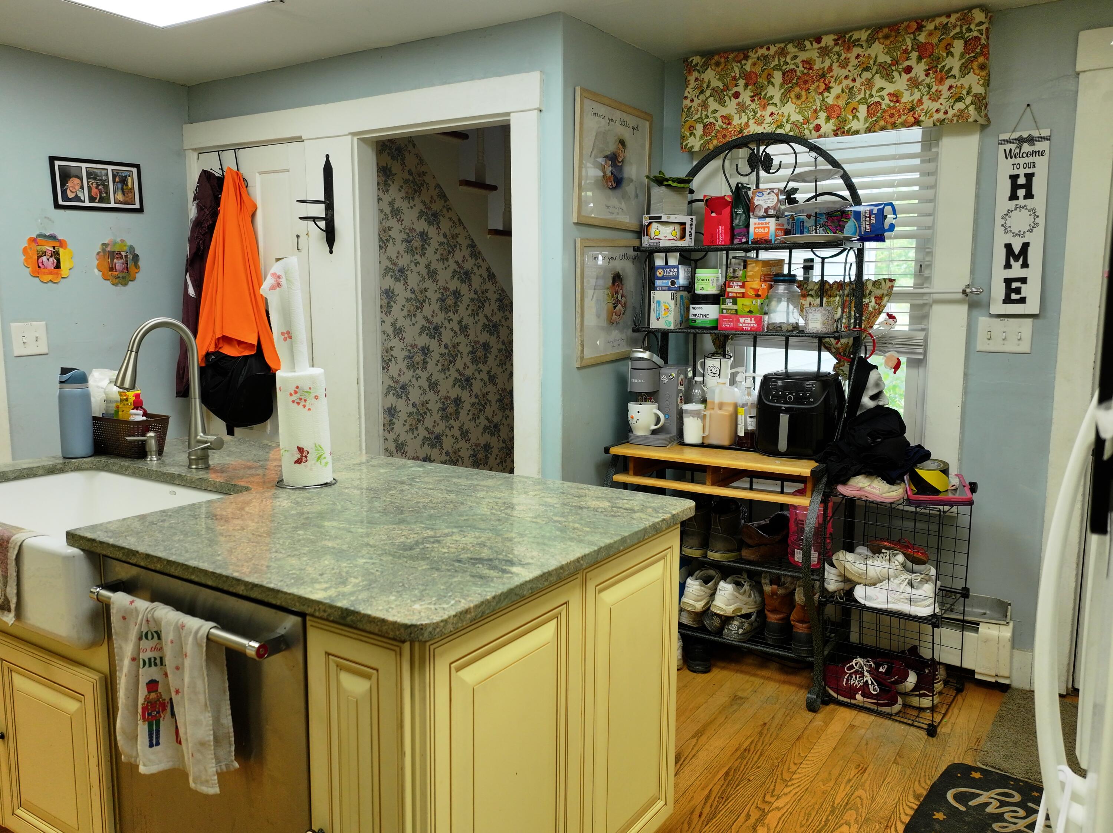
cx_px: 556
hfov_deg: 71.6
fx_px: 771
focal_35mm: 24
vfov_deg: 56.8
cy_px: 416
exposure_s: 1/80
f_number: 2.8
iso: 210
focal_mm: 12.29
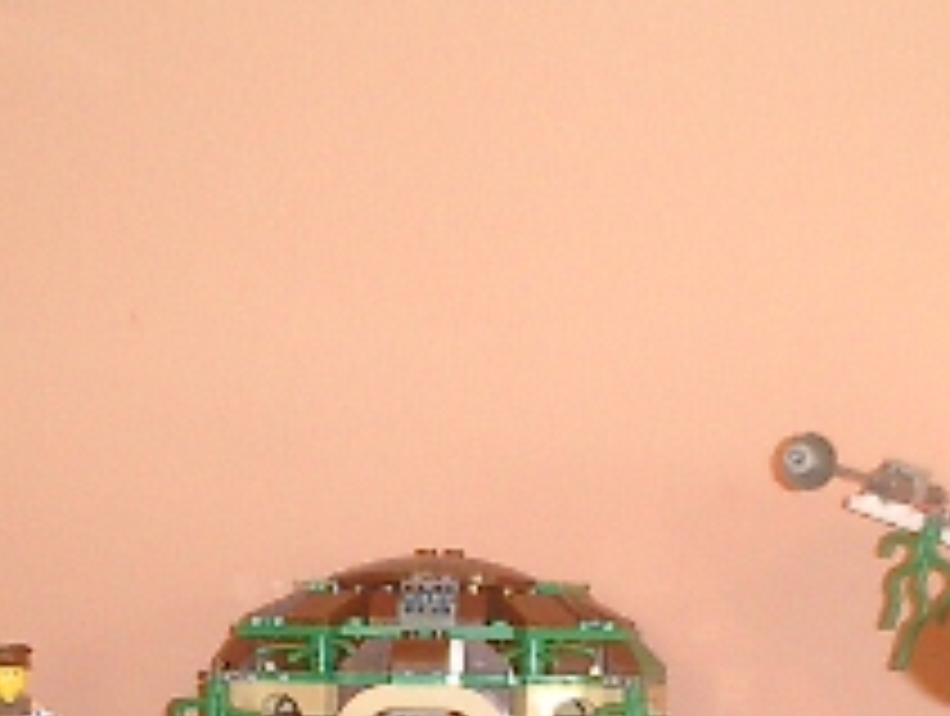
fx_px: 2997
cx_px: 522
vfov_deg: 13.5
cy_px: 684
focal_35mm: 109
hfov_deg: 18.0
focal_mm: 7.5
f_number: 3.2
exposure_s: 1/30
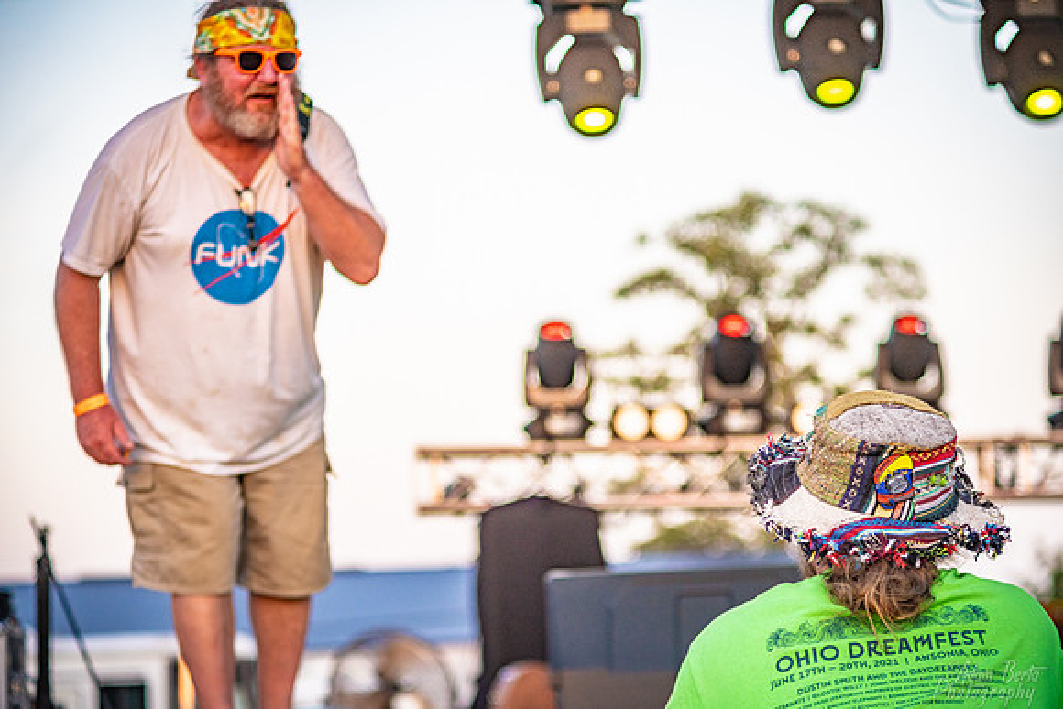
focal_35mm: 130
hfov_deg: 15.8
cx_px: 532
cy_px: 354
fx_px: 3839
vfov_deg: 10.6
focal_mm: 130
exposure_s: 1/250
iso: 1000
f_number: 4
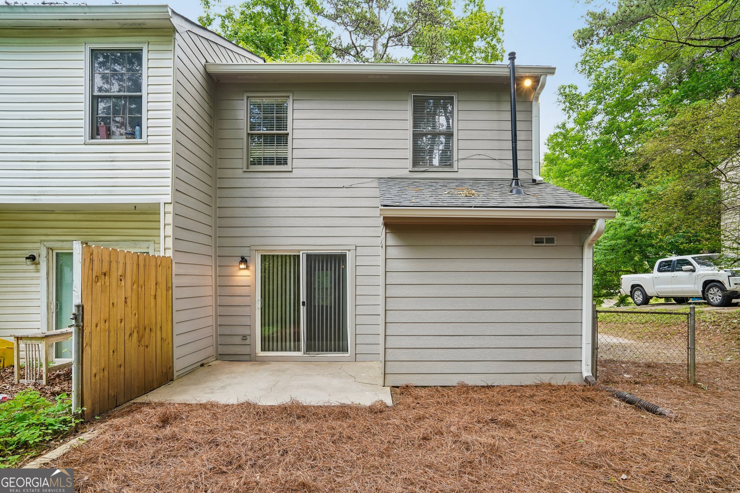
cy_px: 246
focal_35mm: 19
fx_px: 390
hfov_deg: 86.9
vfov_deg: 64.5
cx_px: 370
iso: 320
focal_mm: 19
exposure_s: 1/30
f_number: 8
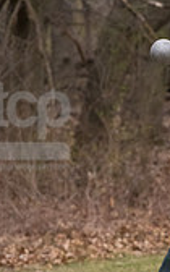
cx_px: 210
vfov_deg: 3.1
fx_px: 4989
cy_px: 298
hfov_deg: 2.0
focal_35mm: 673
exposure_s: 1/2000
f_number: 5
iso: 2000
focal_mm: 165
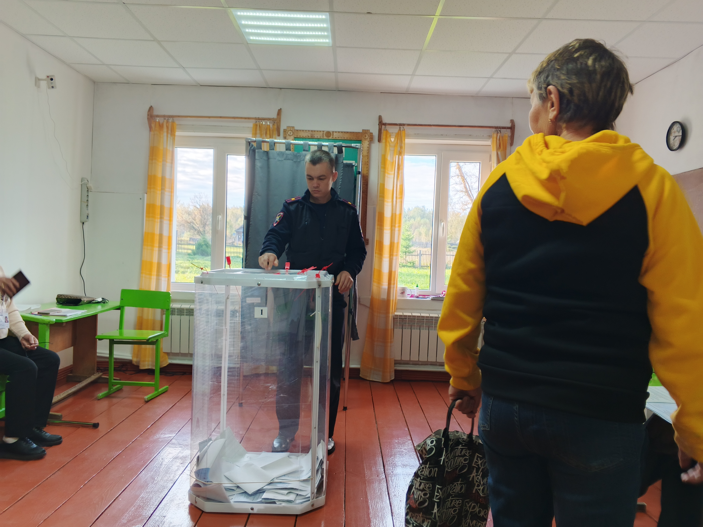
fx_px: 548
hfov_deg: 65.3
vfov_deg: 51.4
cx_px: 352
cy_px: 264
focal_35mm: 27
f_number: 1.6
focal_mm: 4.11
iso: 287
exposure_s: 1/50
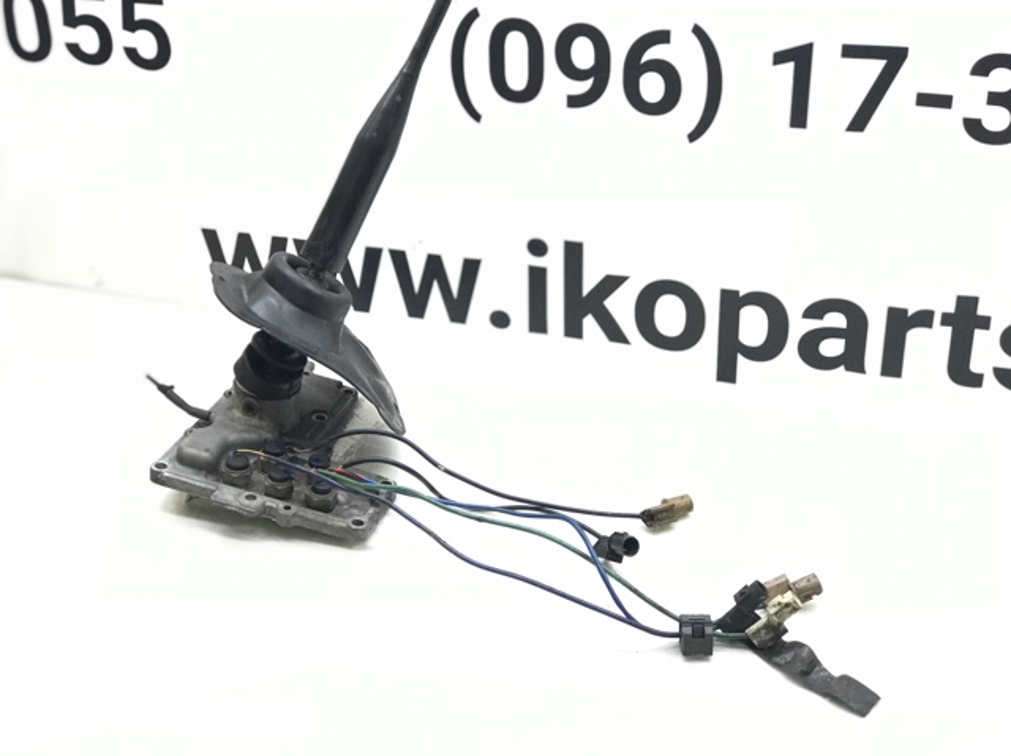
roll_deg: +1.0
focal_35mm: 57
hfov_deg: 33.8
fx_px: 1664
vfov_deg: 25.6
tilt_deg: -28.9
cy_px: 378
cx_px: 506
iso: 40
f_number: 2.8
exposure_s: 1/50
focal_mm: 6.6
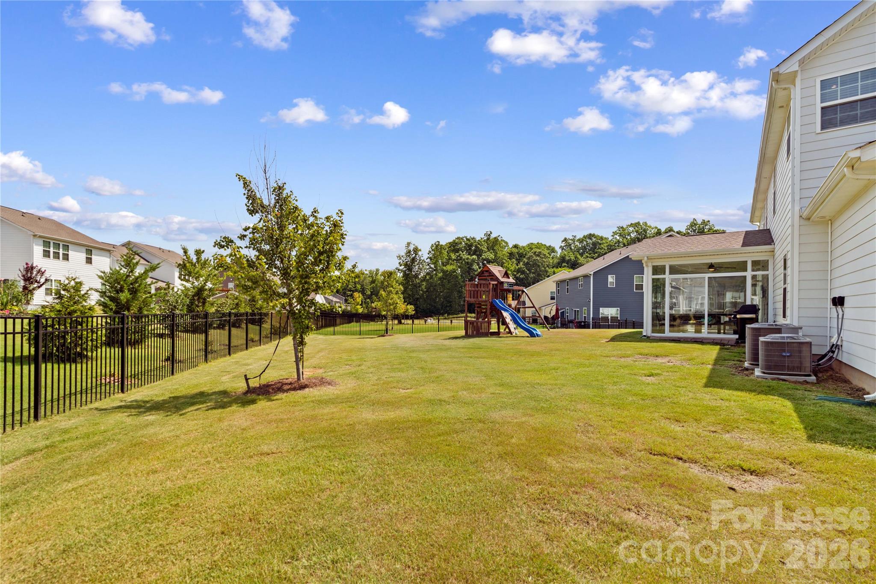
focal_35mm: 16
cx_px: 438
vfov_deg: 73.7
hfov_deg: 96.7
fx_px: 389
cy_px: 292
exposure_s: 1/160
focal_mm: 16
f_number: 8
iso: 100
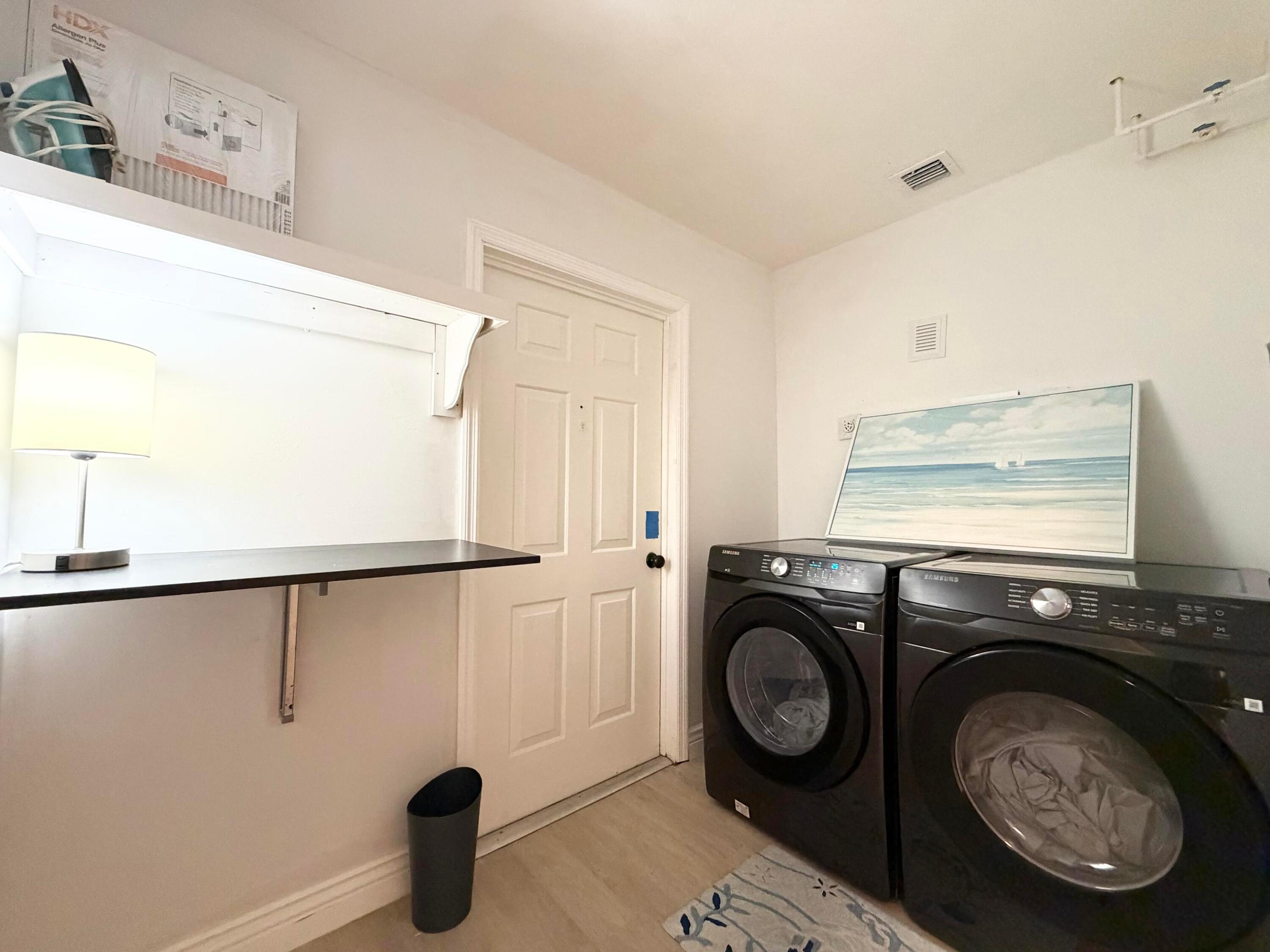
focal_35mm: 14
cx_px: 635
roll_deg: +0.4
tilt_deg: +2.1
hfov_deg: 102.1
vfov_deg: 85.7
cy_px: 476
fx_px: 514
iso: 640
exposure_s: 1/60
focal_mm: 2.22
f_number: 2.2
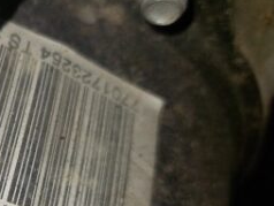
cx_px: -35
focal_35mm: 63
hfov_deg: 27.8
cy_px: 162
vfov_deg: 23.0
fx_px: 499
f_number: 1.8
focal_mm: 5.23
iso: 40
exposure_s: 1/360
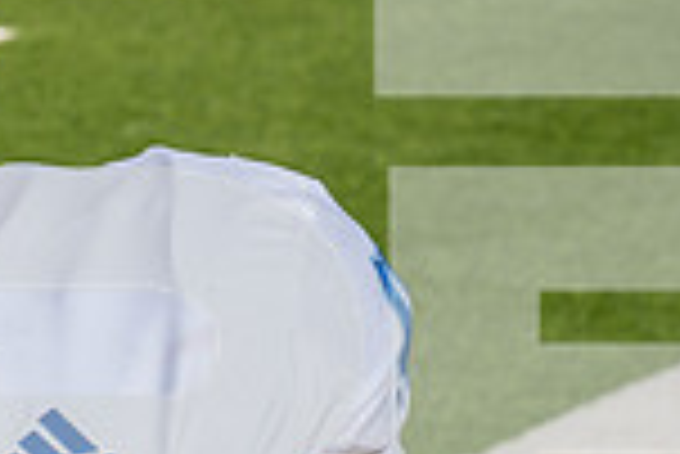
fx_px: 5086
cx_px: -239
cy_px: 407
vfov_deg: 5.1
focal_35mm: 269
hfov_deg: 7.6
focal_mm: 70
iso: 125
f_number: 8
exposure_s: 1/250
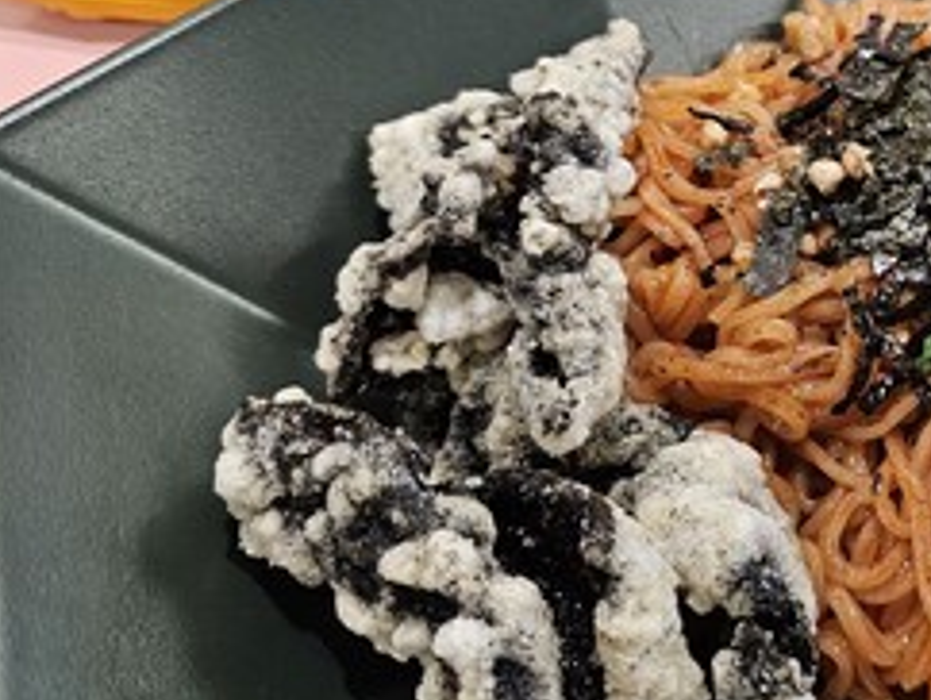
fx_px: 1535
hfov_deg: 31.0
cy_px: 192
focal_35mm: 57
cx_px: 950
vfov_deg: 25.5
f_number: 1.7
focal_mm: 6.3
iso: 160
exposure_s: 1/120
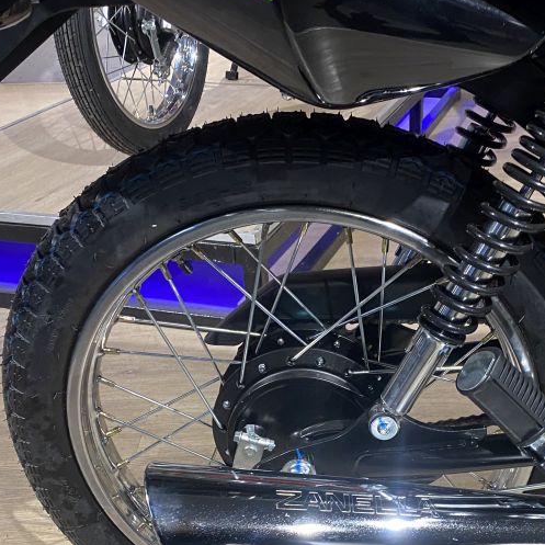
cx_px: 353
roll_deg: +1.8
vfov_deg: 33.8
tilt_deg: -32.3
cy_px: 423
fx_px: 873
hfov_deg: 34.4
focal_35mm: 49
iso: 125
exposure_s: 1/50
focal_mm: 4.25
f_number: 1.8
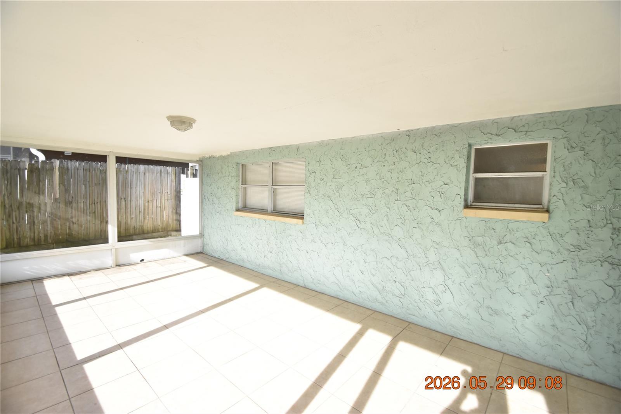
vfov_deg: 77.3
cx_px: 310
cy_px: 207
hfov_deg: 100.4
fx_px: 259
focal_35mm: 15
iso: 800
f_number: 3.5
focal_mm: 10
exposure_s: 1/1000
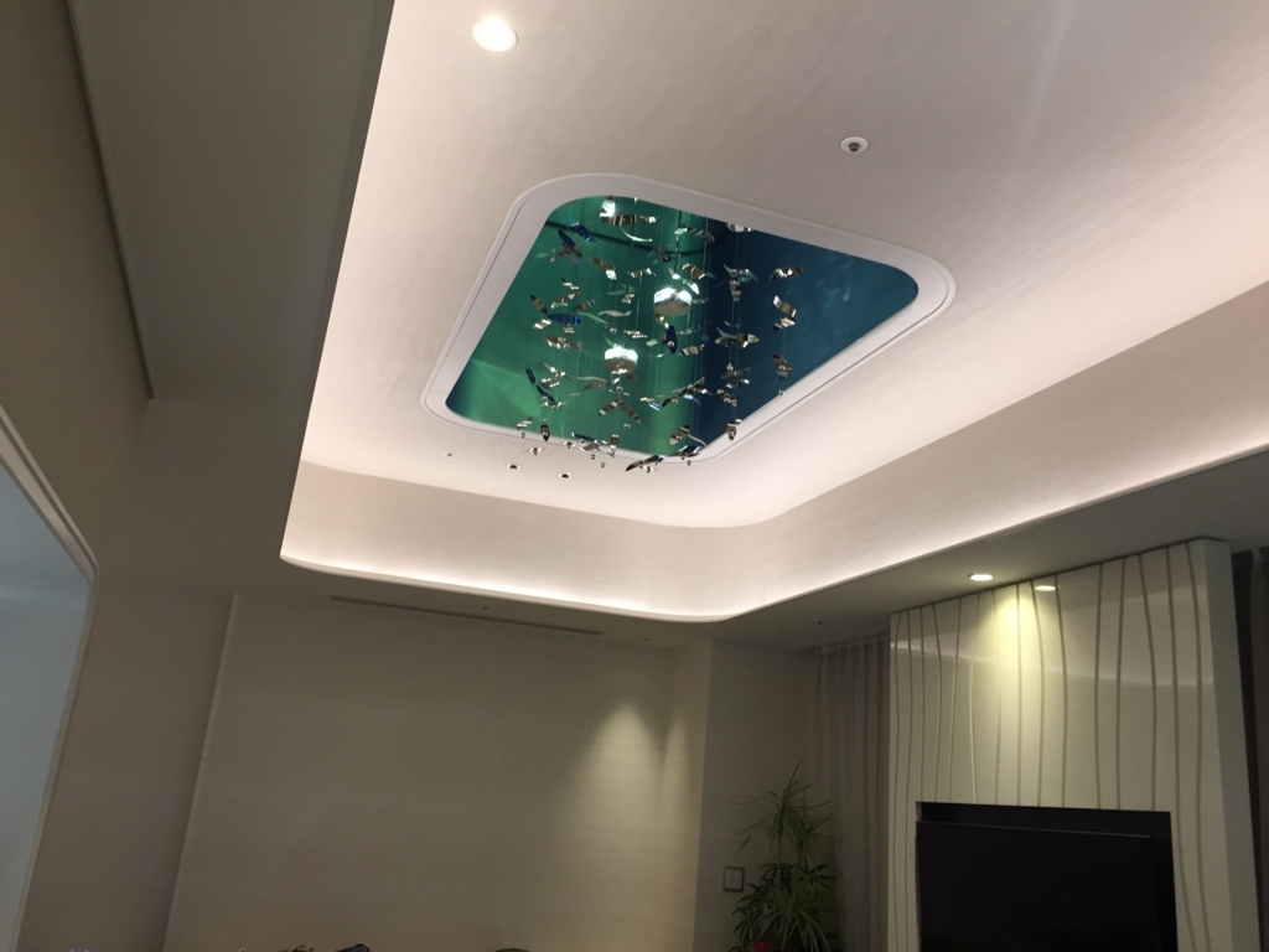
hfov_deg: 61.7
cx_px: 634
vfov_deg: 48.2
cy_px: 476
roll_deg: -4.6
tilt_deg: +19.4
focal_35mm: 29
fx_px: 1063
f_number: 2.2
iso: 50
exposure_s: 1/33
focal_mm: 4.15
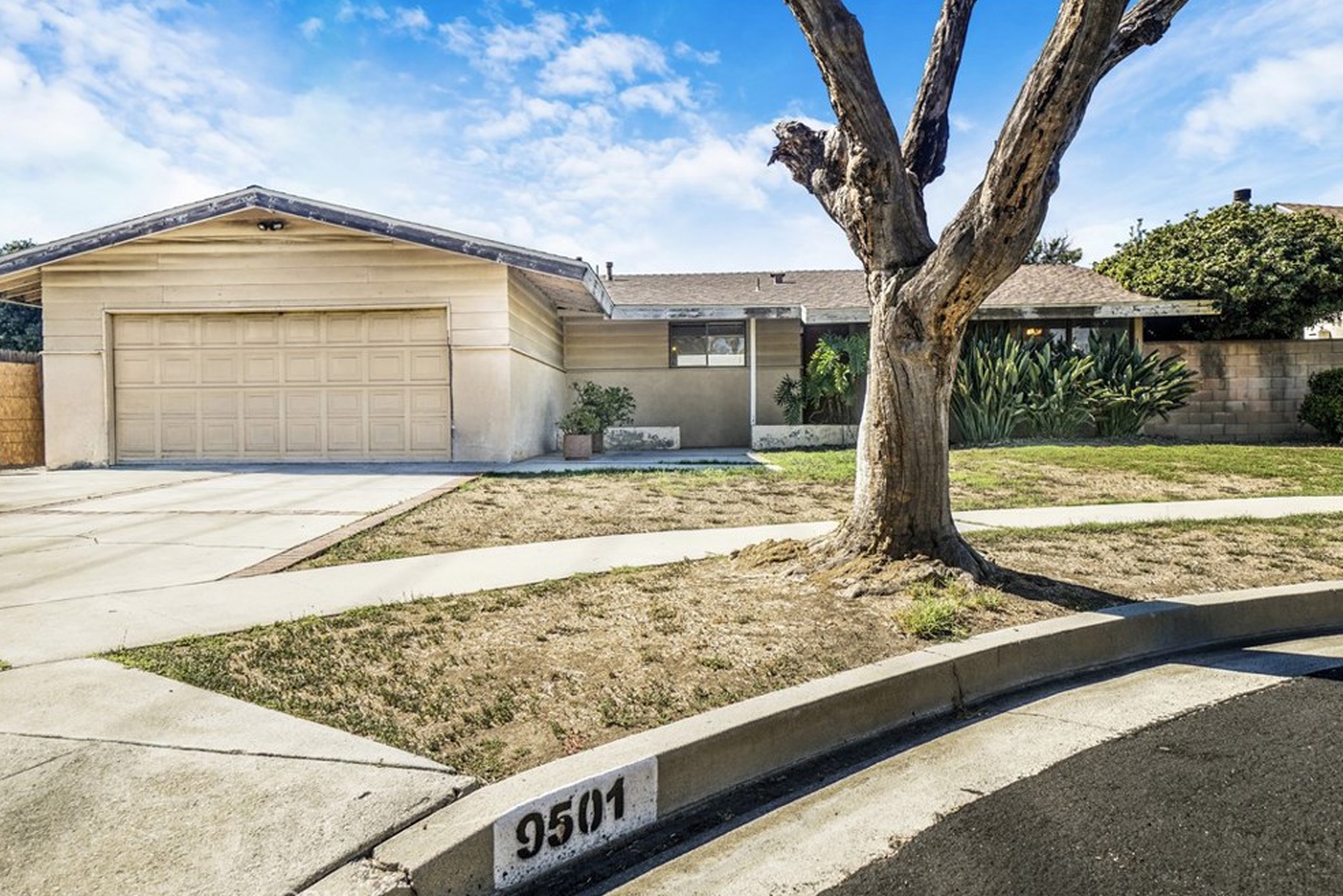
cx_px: 660
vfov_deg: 48.7
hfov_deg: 68.3
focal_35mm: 27
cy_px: 456
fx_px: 989
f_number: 4
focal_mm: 17
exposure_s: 1/500
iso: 100
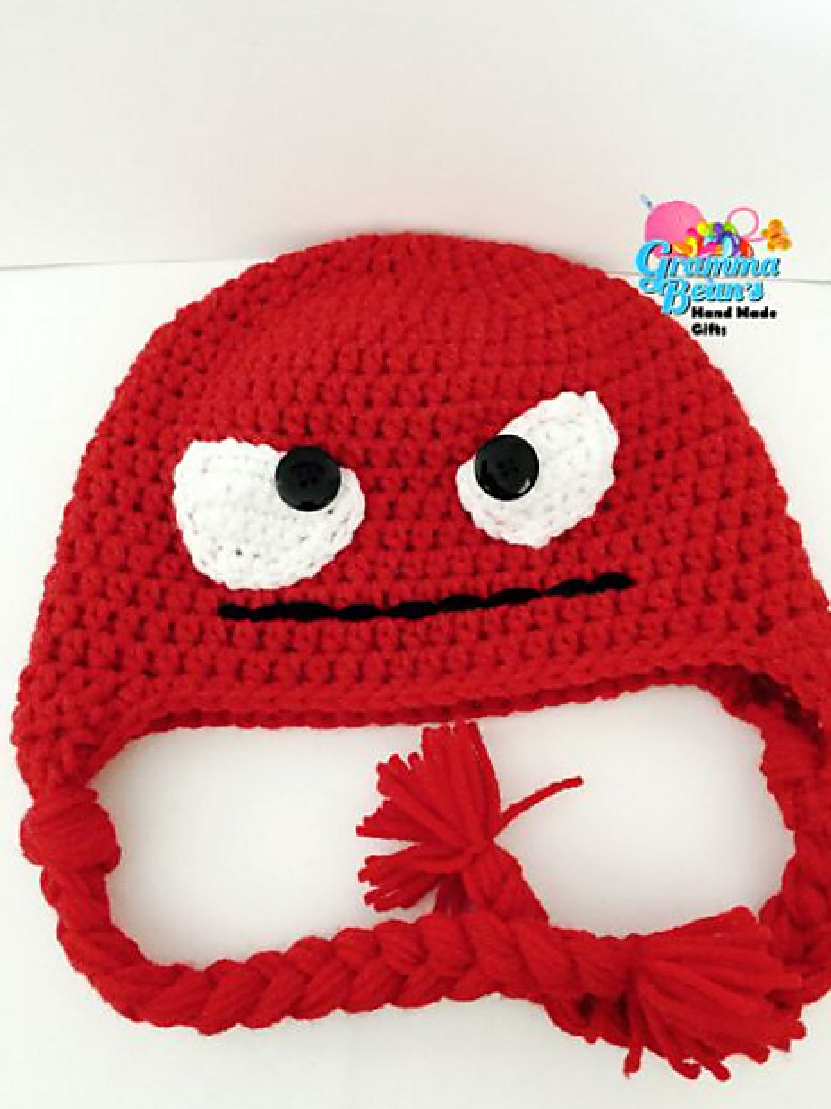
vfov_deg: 60.0
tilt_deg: -74.9
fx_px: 961
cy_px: 546
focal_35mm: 30
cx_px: 424
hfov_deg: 46.8
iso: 320
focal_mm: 4.15
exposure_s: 1/15
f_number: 2.2
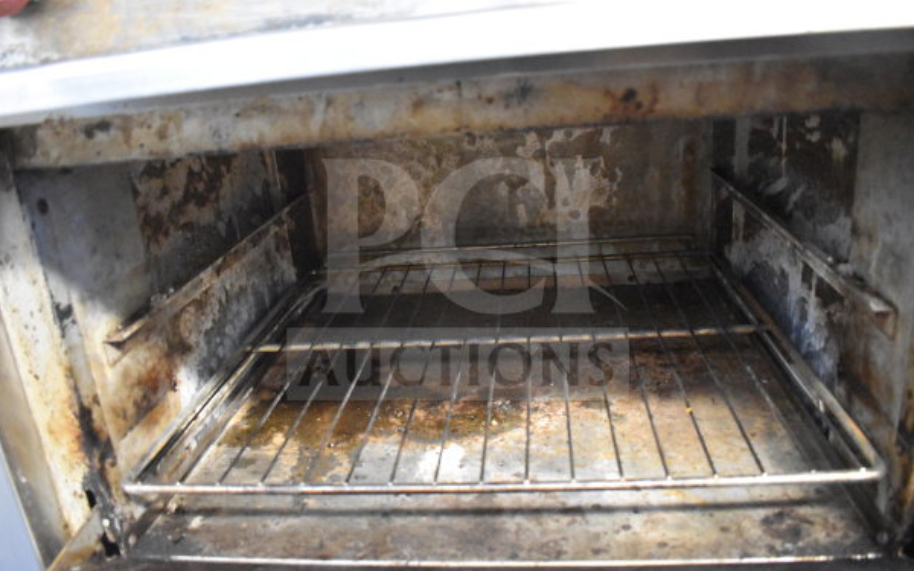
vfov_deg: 44.5
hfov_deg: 66.5
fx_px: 697
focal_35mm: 28
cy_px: 279
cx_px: 457
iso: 10000
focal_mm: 18
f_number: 3.5
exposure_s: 1/30
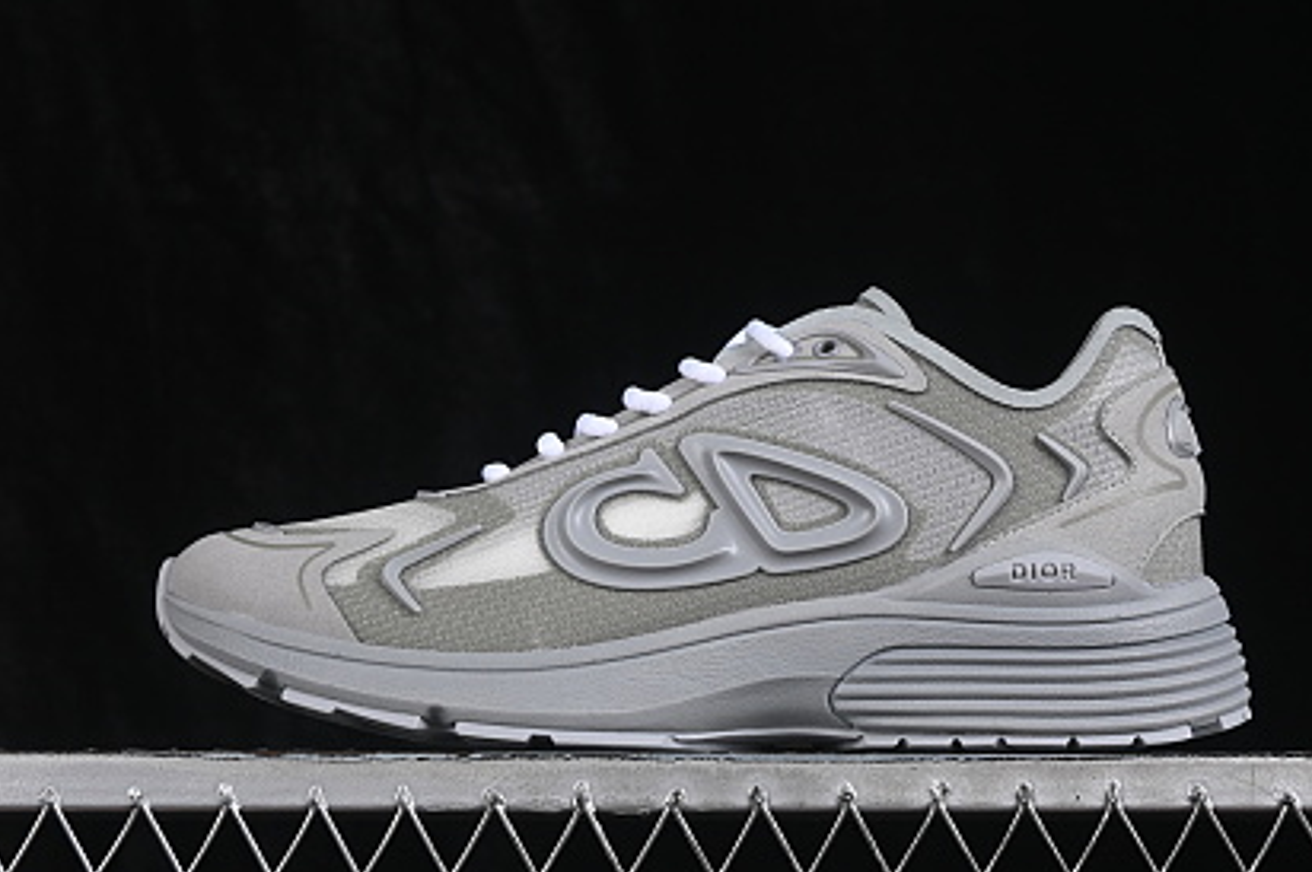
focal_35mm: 91
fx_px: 3314
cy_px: 425
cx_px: 717
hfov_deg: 22.4
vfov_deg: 15.0
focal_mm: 50
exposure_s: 1/80
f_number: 8
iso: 160
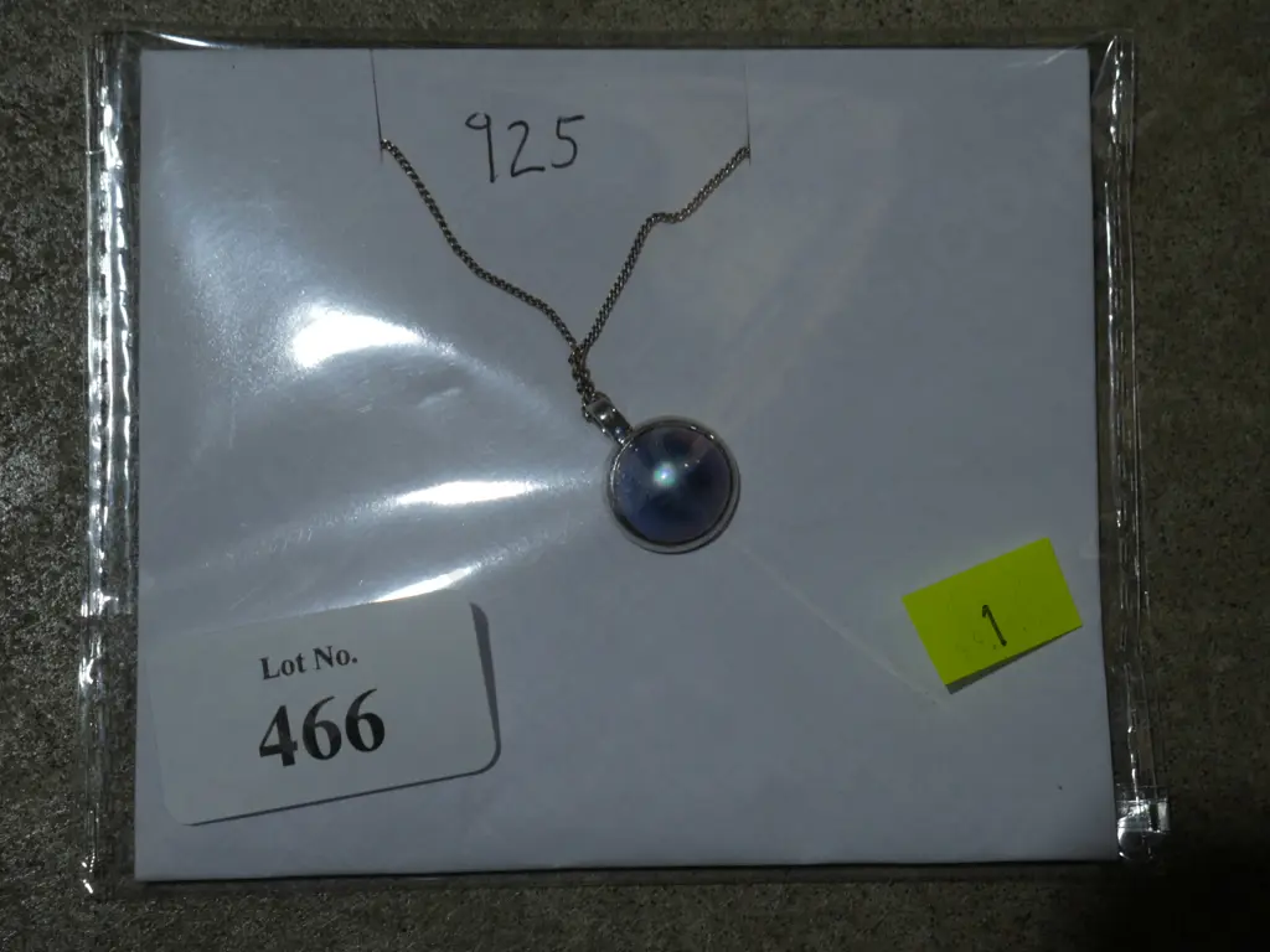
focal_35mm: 70
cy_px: 476
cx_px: 635
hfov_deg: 27.8
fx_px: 2568
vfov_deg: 21.0
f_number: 5.5
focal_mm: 35
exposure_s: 1/125
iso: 200
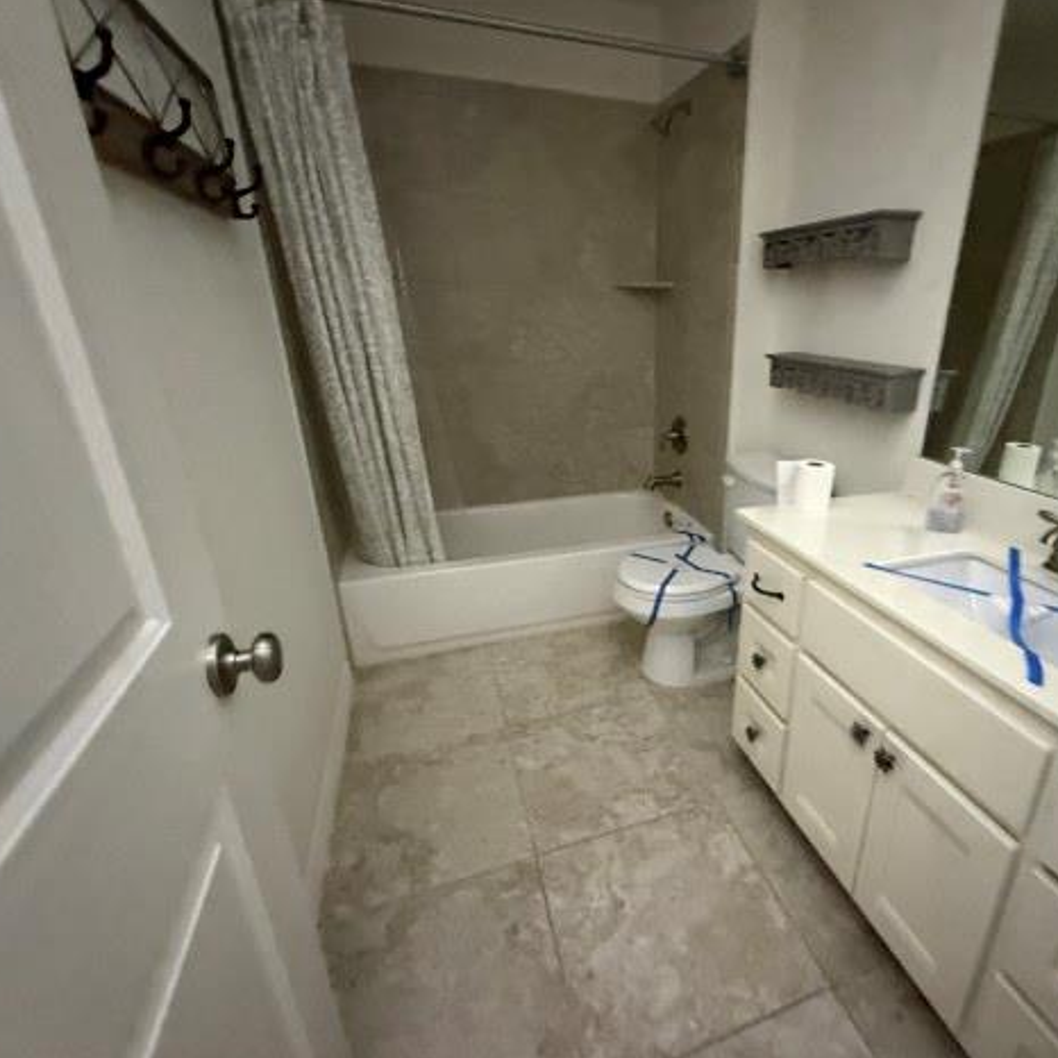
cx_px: 654
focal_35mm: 17
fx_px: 588
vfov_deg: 84.0
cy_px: 534
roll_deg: +2.5
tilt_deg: -28.1
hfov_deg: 82.6
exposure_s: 1/60
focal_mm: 2.22
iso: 1250
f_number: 2.2
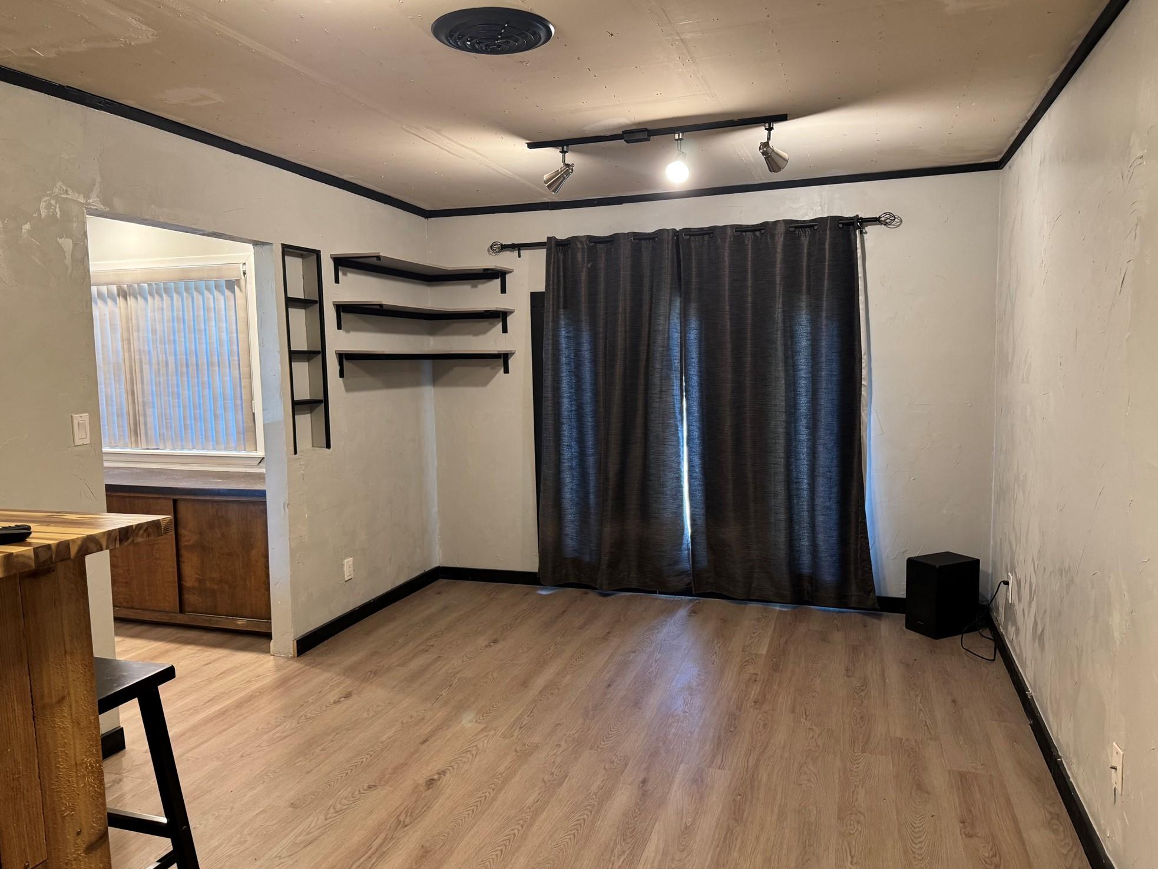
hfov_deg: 69.4
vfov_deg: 54.9
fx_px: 836
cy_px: 442
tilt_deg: -6.1
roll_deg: +1.1
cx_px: 565
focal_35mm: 25
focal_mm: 6.76
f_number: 1.78
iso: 320
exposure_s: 1/60
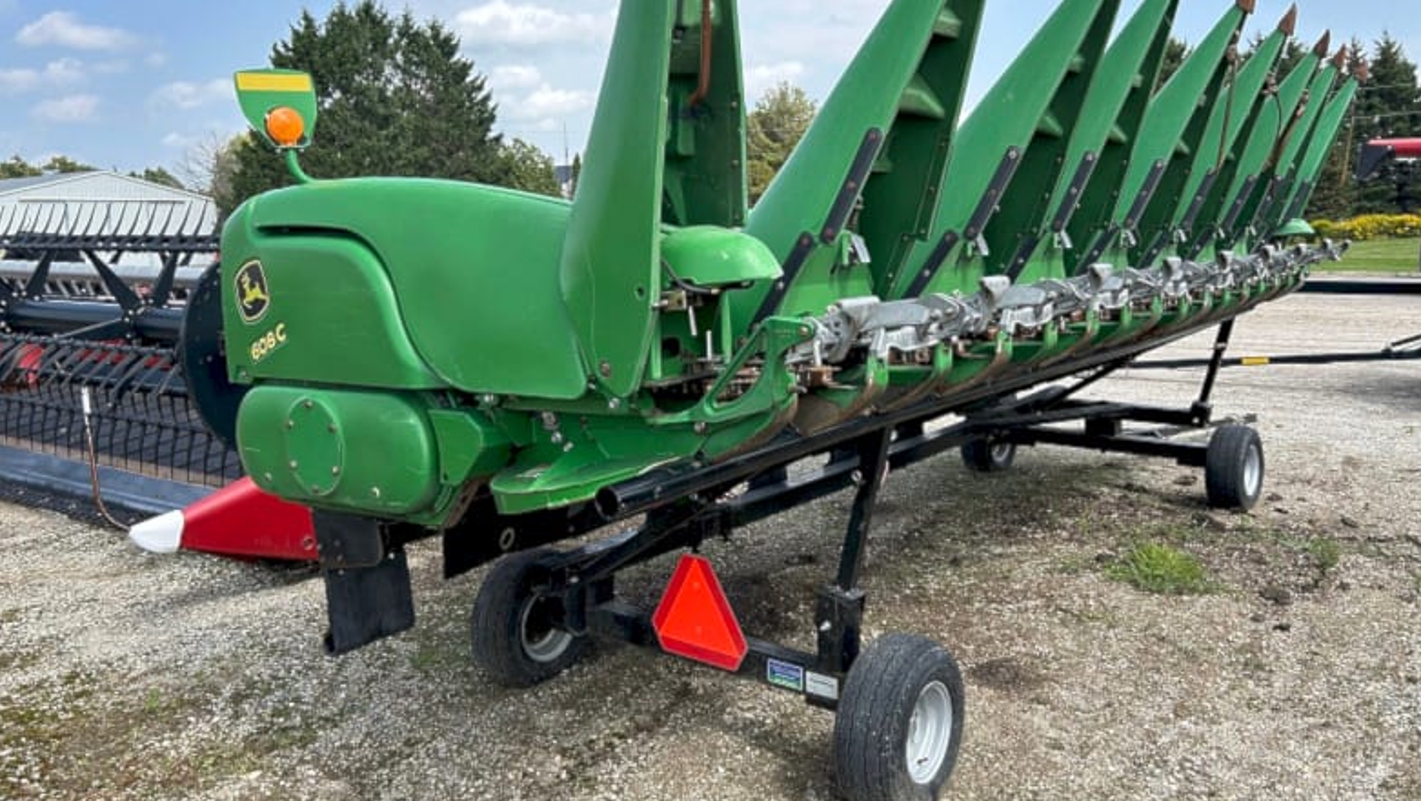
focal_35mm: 29
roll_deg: +1.4
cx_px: 697
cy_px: 342
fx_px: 1093
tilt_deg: -4.6
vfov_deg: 40.1
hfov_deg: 66.0
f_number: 1.5
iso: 50
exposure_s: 1/1838
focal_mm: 5.7
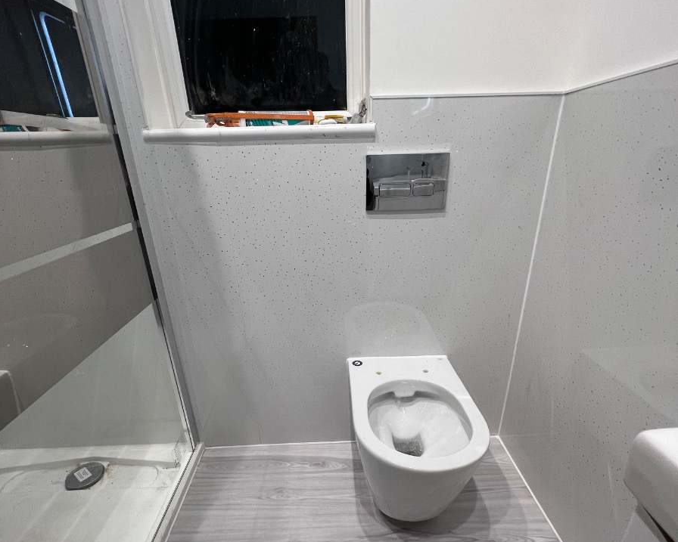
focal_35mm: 17
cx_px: 338
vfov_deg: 76.4
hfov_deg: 89.6
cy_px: 317
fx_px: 341
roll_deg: +2.0
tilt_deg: -23.8
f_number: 1.8
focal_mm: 1.57
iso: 80
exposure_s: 1/100
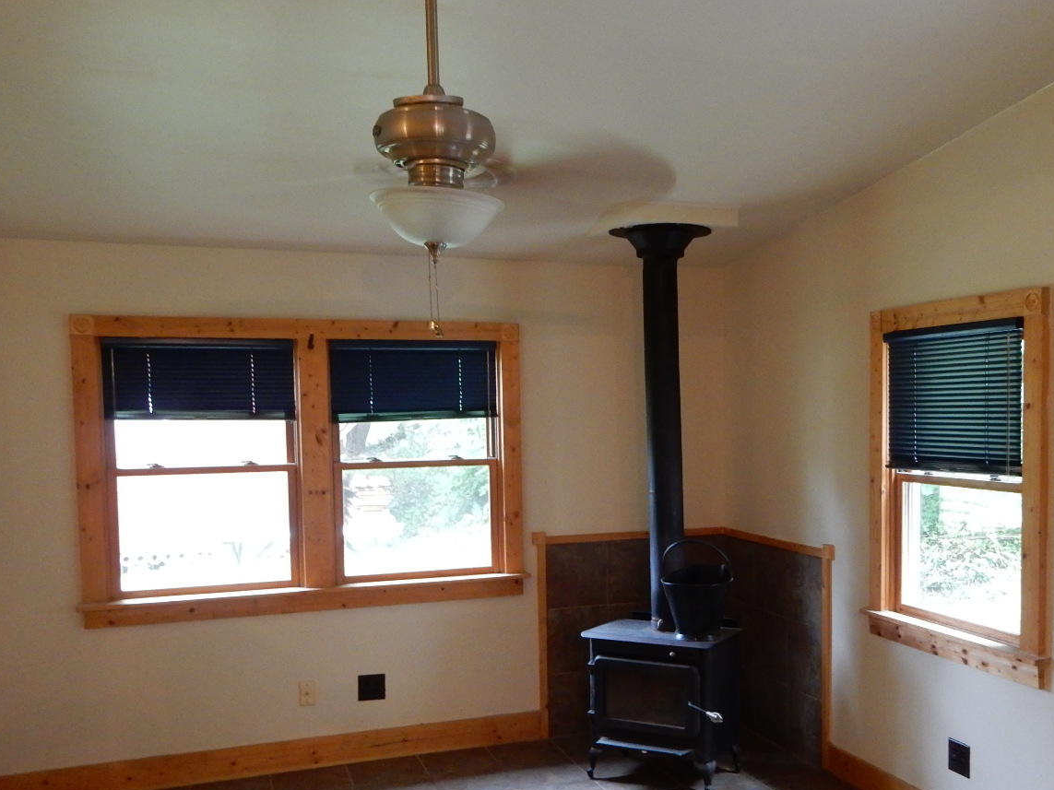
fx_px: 1066
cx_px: 658
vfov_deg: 40.5
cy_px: 471
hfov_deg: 52.1
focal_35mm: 35
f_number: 3.7
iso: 400
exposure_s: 1/15
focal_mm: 4.5
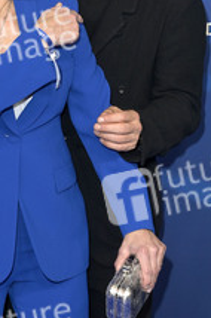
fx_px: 1023
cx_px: 43
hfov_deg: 11.7
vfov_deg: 17.6
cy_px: 116
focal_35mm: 116
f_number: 5.6
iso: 1000
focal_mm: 62
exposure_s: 1/250
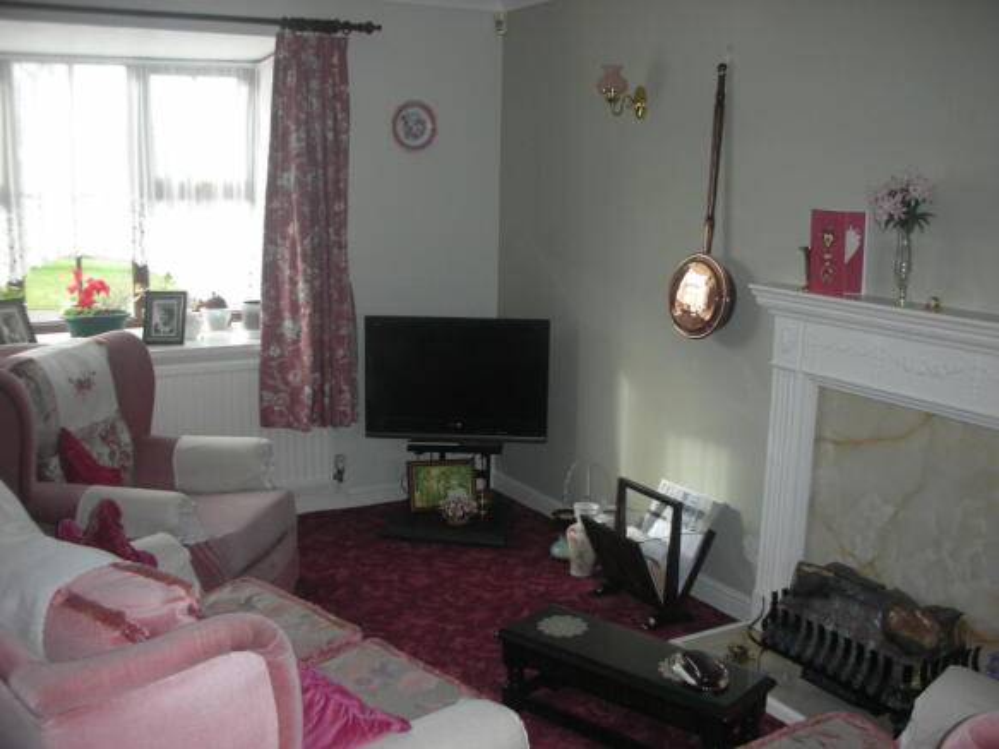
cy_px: 374
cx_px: 500
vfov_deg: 40.7
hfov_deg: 52.6
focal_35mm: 35
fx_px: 1010
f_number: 3
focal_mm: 5.8
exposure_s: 1/60.1
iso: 90
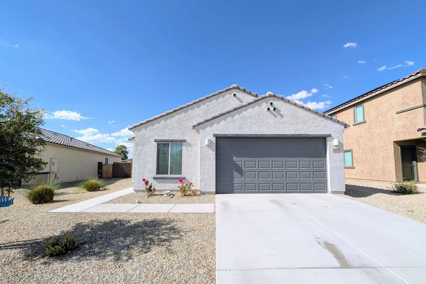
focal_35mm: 13
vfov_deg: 85.2
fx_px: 154
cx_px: 217
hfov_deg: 108.3
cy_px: 155
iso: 55
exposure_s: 1/3077
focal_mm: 2.02
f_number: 1.7
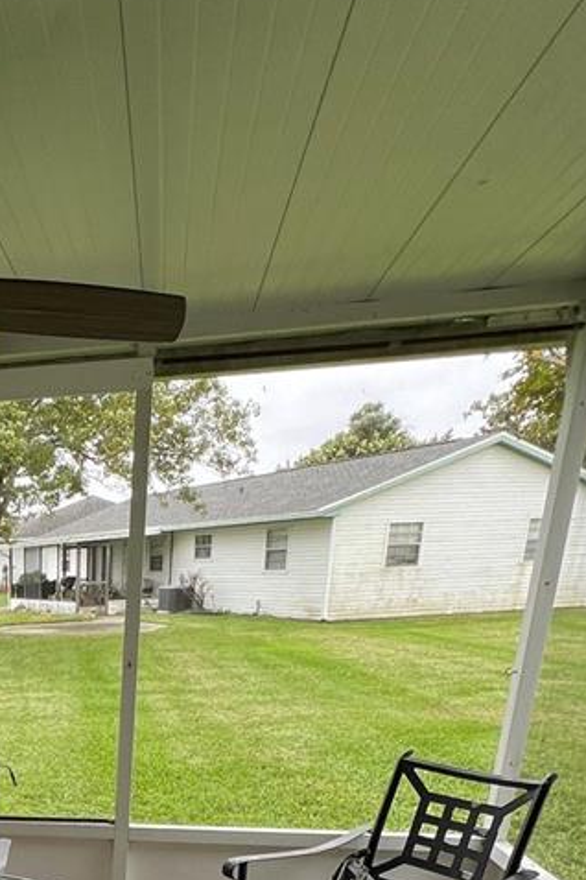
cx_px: -74
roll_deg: +2.3
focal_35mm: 34
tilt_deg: -17.7
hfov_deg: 33.4
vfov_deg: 46.9
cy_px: 873
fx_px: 830
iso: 32
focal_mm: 1.57
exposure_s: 1/132
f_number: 1.8
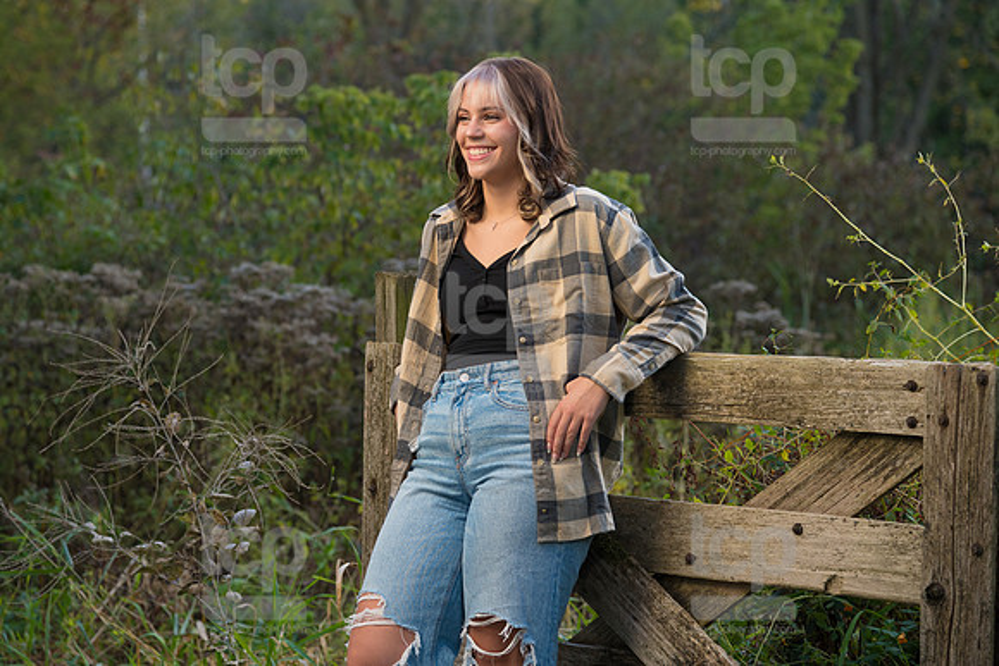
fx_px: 3259
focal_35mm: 117
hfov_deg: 17.4
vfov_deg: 11.7
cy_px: 265
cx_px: 422
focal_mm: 95
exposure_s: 1/250
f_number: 4.5
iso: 250
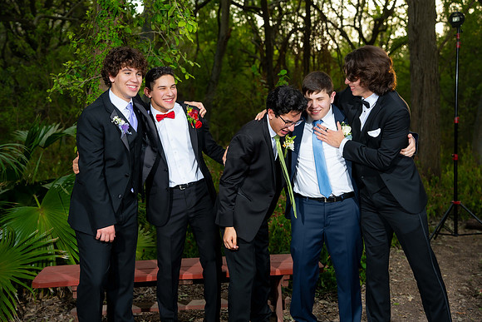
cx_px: 241
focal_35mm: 48
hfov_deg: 41.1
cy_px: 161
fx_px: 643
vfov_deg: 28.1
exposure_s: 1/200
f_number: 3.2
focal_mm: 48
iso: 160
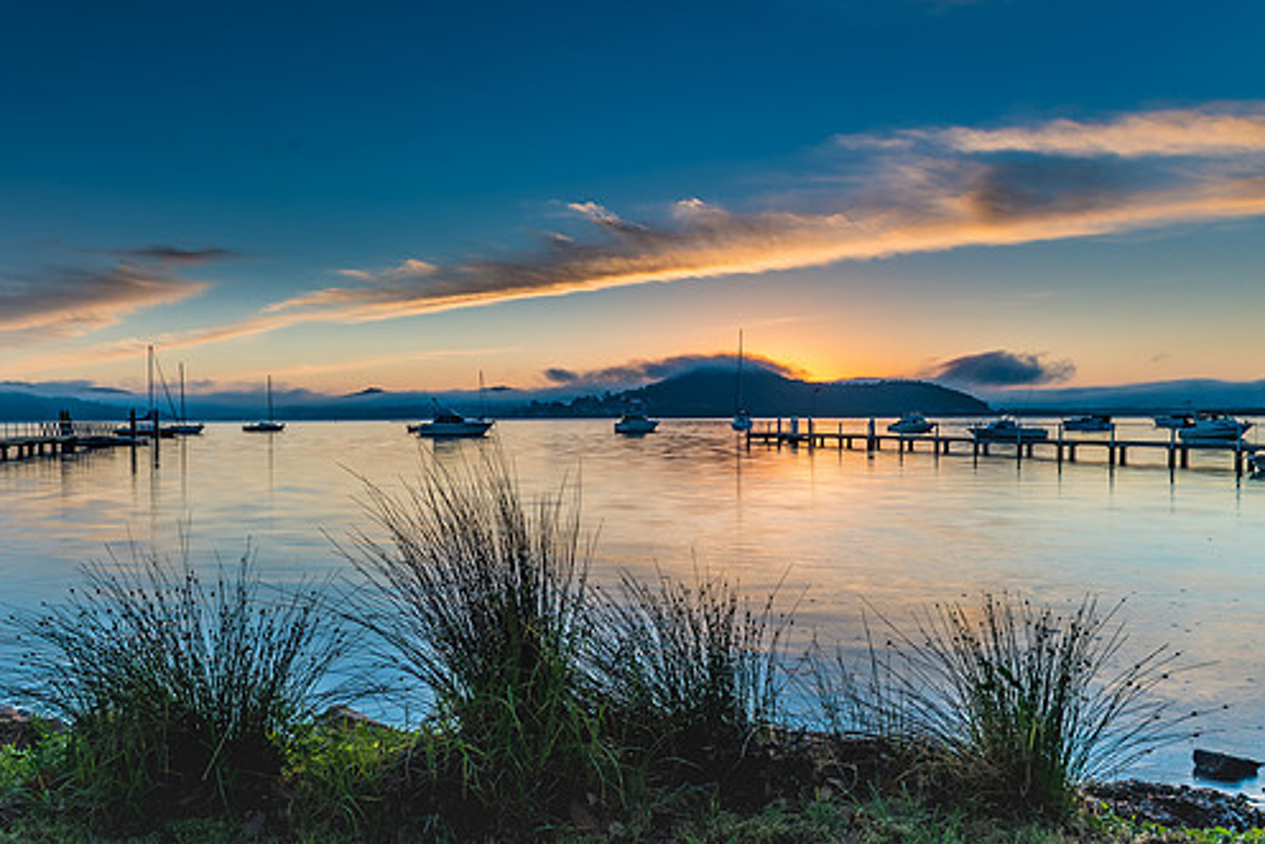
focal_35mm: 31
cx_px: 483
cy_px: 454
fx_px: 1090
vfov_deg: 42.3
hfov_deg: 59.6
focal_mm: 16
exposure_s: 1
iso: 50
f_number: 11
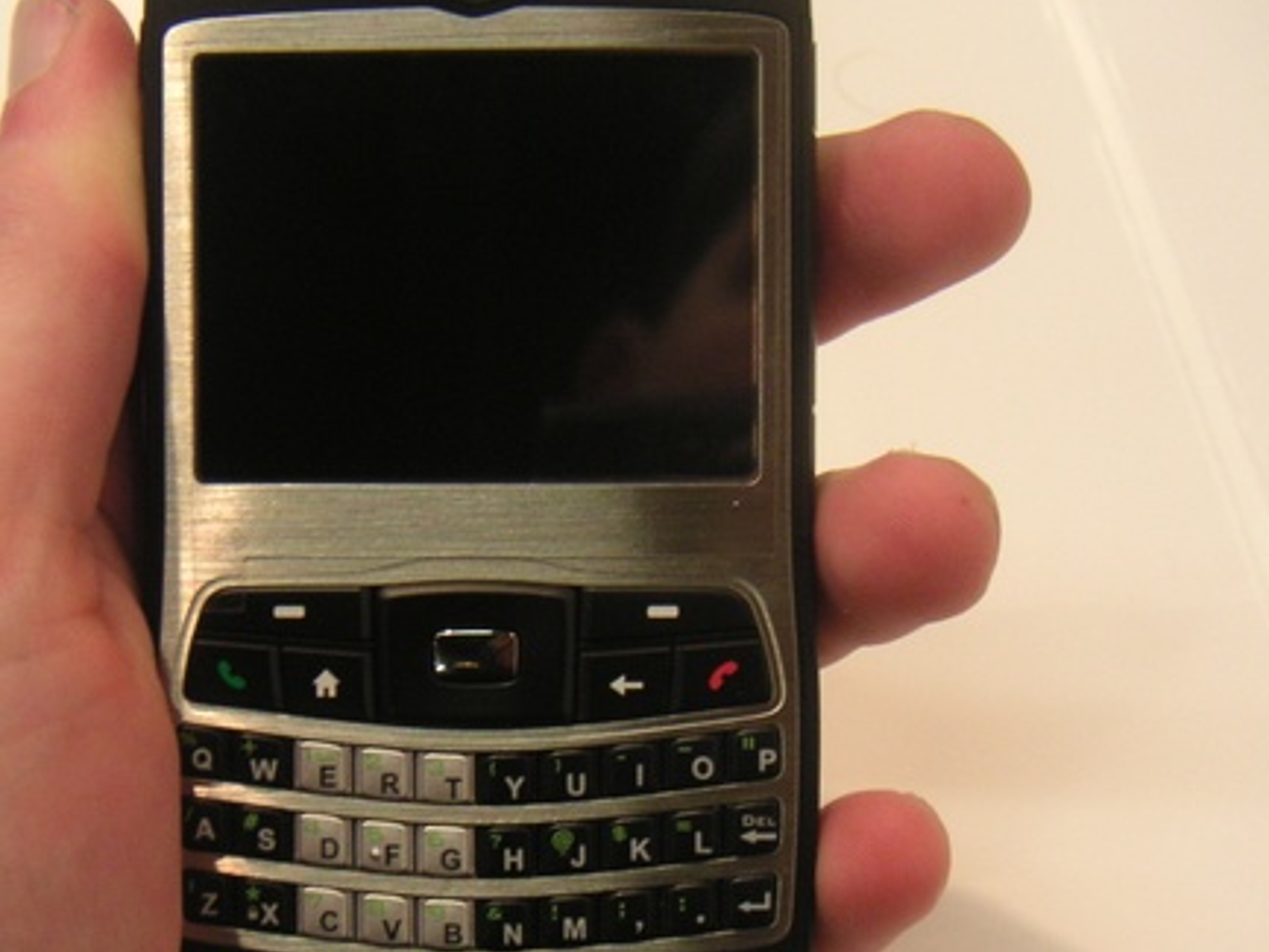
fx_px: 2494
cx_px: 492
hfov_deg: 28.5
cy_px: 533
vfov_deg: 21.6
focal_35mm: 68
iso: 100
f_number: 2.9
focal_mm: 7.2
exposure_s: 1/20
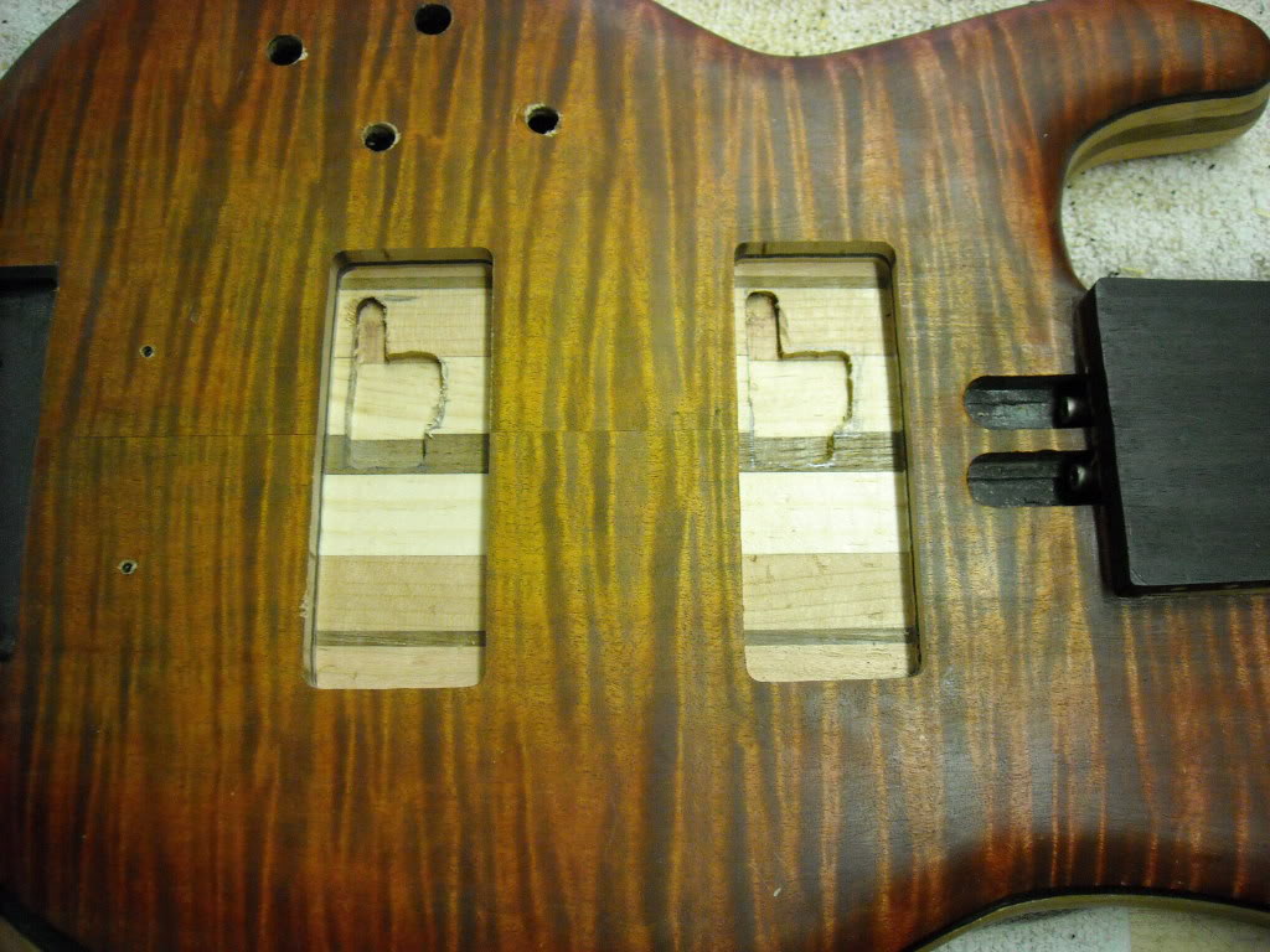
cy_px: 476
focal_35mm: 35
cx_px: 635
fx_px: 1284
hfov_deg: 52.6
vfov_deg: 40.7
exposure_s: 1/52
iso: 400
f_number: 2.8
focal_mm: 5.7
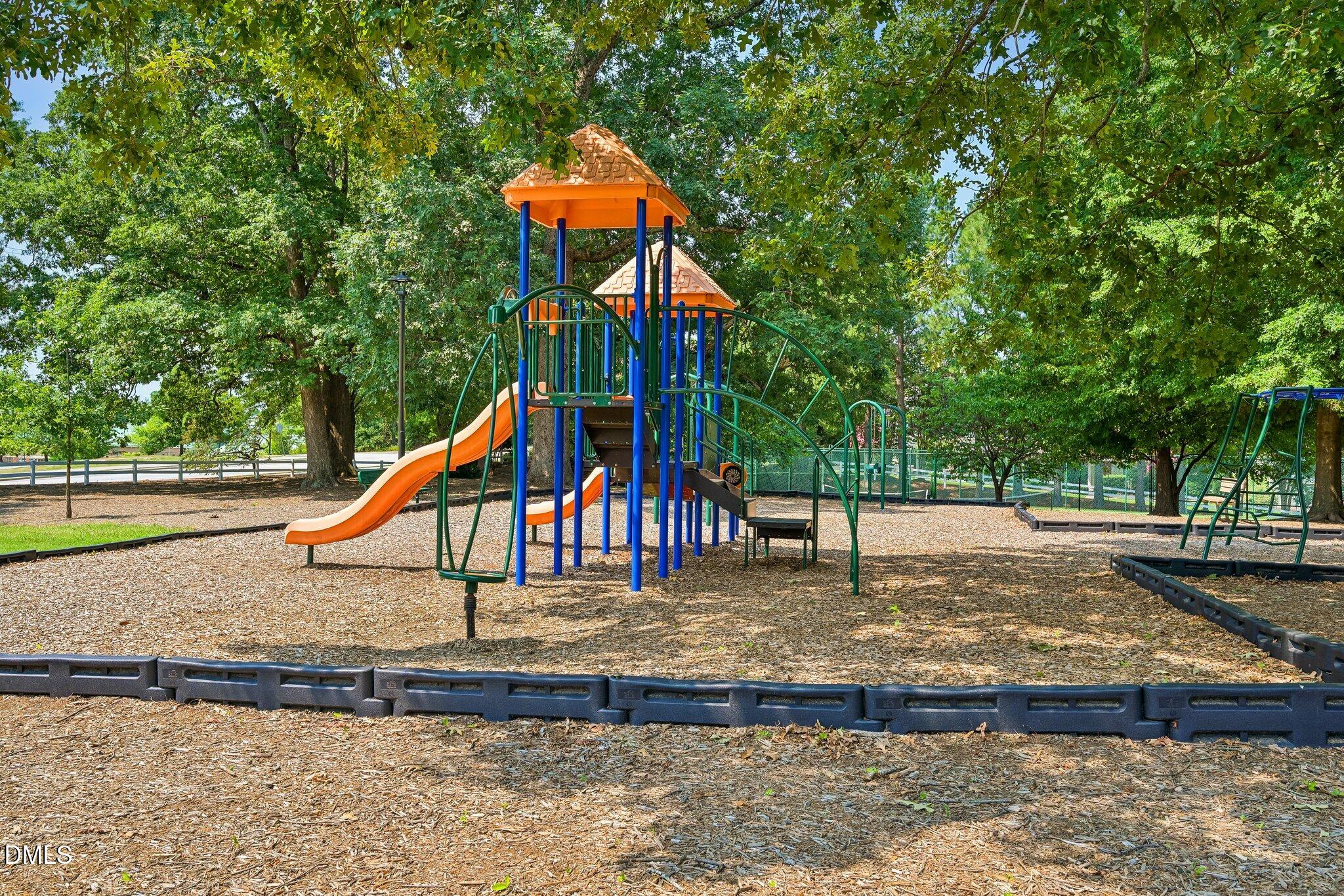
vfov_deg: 45.7
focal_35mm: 28
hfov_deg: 64.6
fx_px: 1064
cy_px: 448
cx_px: 672
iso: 100
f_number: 8
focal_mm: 28.5
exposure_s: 1/125
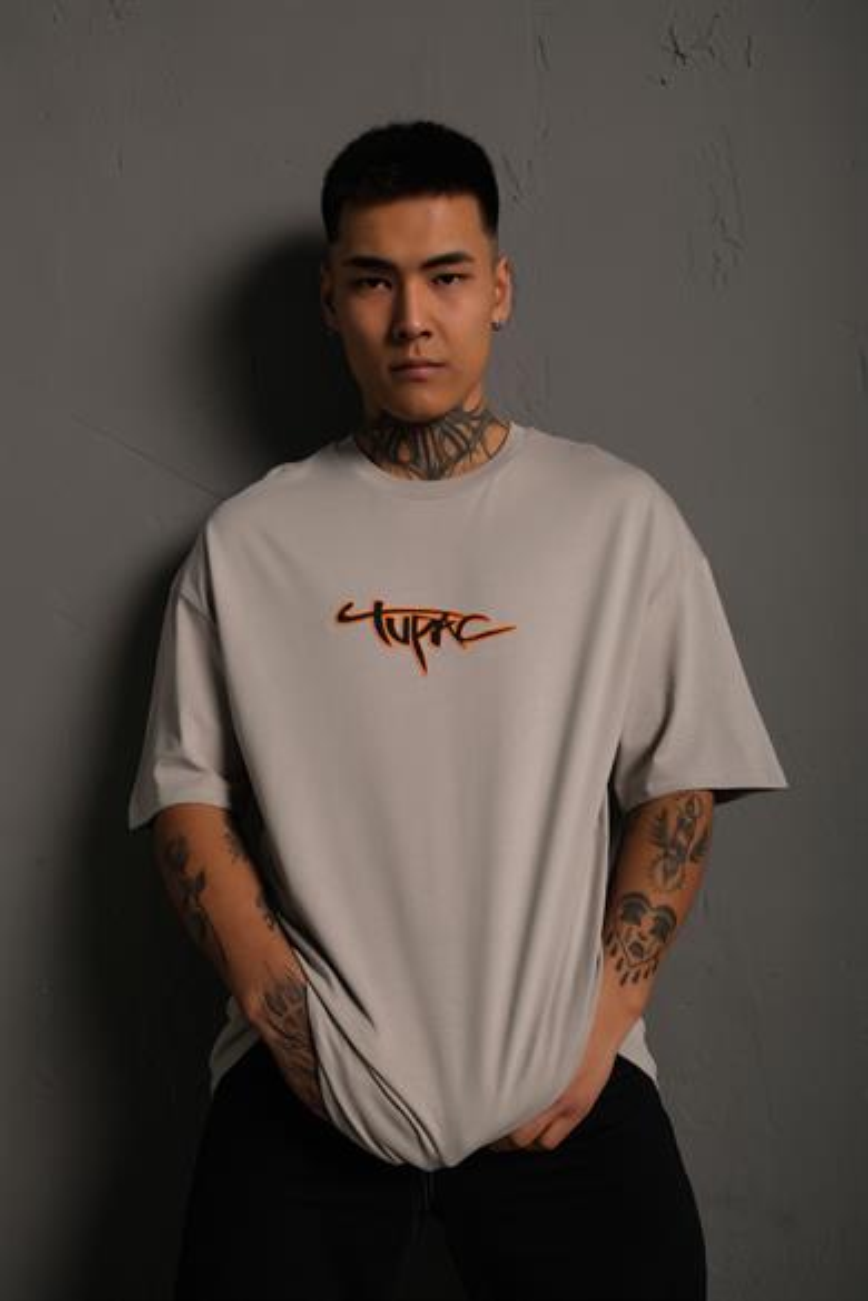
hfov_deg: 37.9
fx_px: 1266
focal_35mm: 35
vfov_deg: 54.4
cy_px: 650
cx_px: 434
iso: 160
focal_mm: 23.3
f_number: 5
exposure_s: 1/160
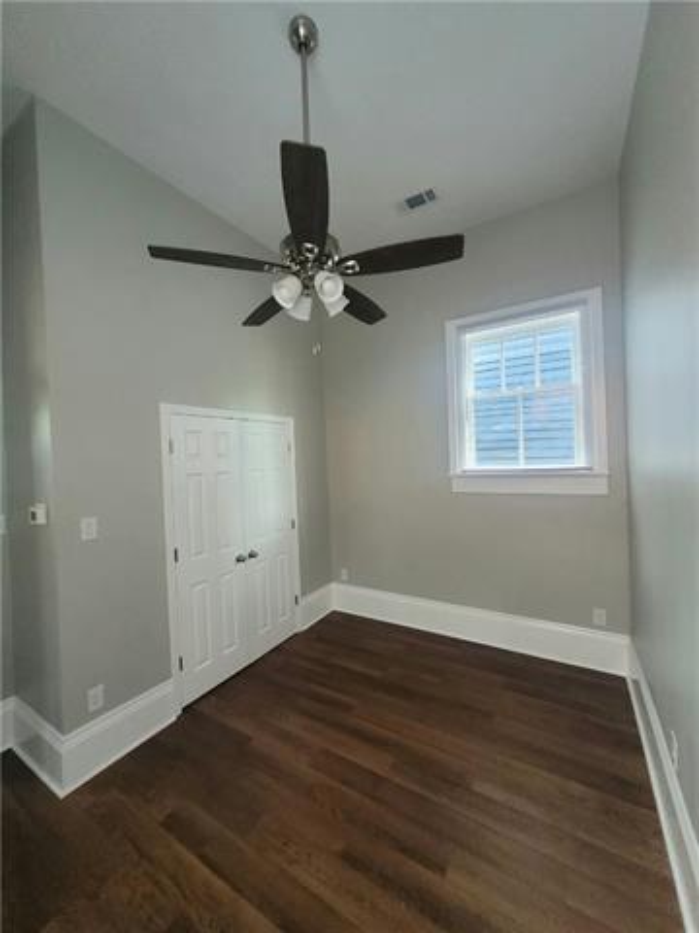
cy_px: 466
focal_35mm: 13
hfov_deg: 89.9
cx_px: 350
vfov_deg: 106.2
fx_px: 350
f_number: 2.2
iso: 400
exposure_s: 1/60.2
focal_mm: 1.74
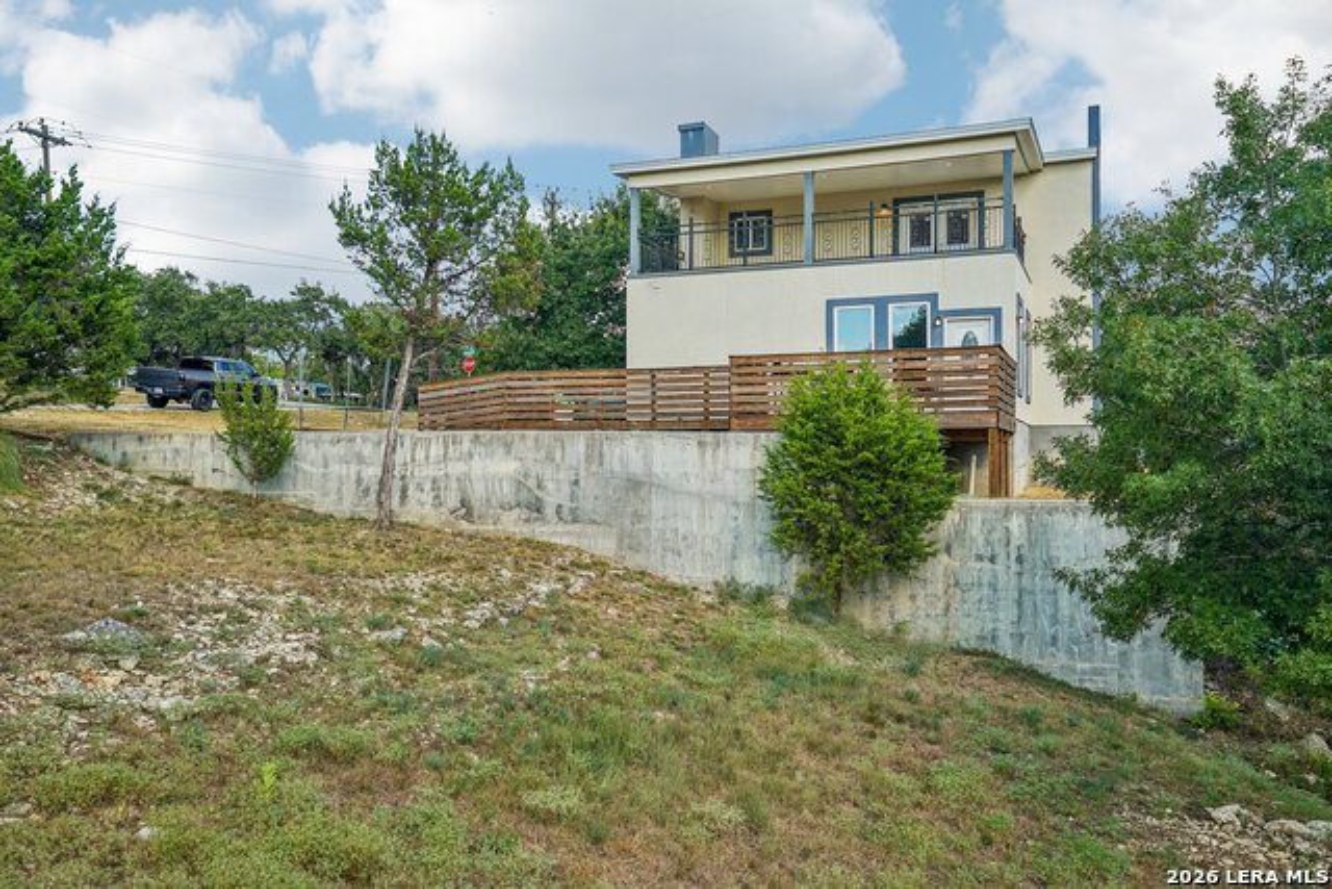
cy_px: 444
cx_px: 666
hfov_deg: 63.6
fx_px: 1073
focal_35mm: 29
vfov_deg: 45.0
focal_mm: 29
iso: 200
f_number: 8
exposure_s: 1/100
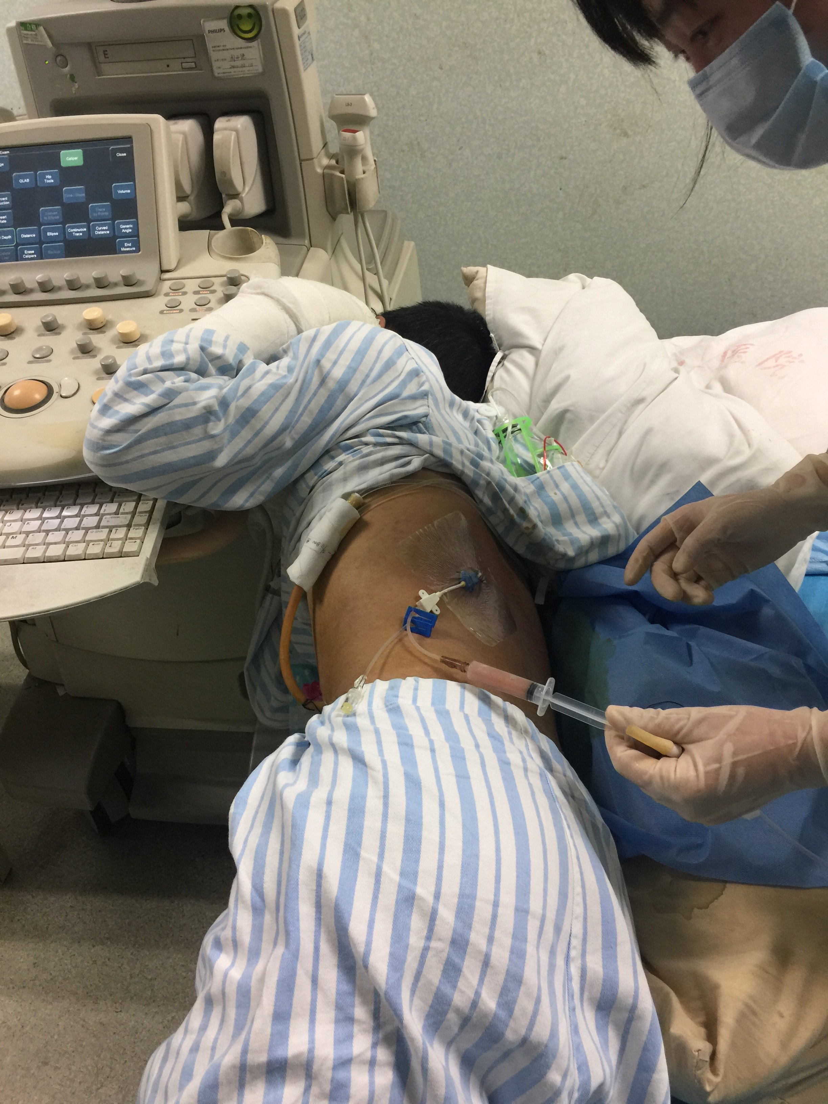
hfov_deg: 48.2
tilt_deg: -35.5
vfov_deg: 61.7
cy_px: 552
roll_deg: +4.4
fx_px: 925
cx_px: 414
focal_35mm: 29
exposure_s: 1/17
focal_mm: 4.15
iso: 64
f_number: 2.2
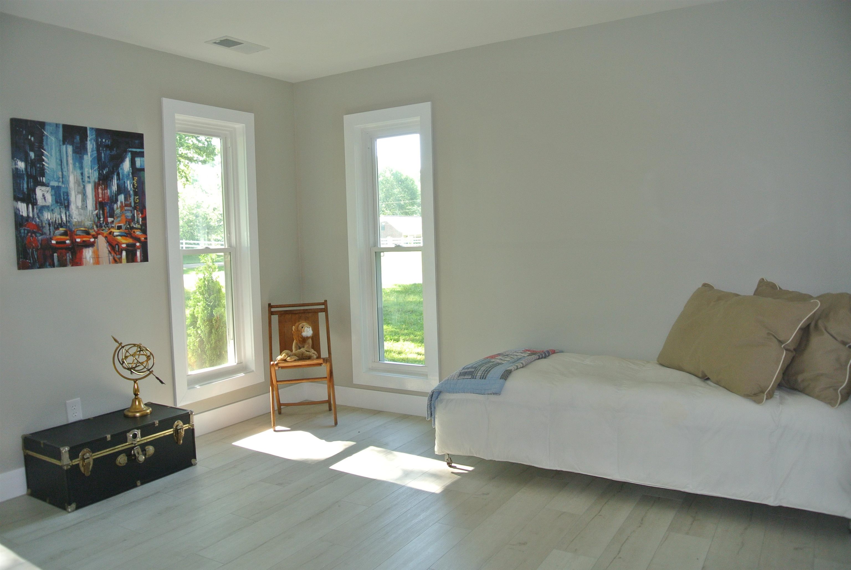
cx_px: 426
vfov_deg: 48.0
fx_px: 639
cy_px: 285
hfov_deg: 67.3
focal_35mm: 27
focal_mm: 10
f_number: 3.5
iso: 250
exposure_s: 1/60
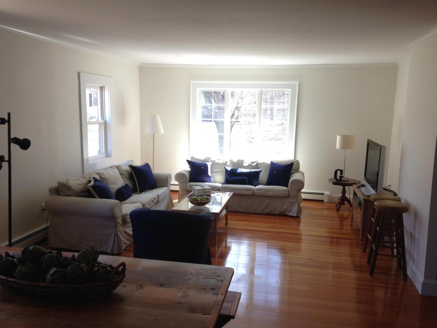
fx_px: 417
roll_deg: -1.6
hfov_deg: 55.4
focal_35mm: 33
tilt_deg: -8.5
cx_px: 218
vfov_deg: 42.9
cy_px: 164
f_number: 2.4
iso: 50
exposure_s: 1/60
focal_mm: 4.12
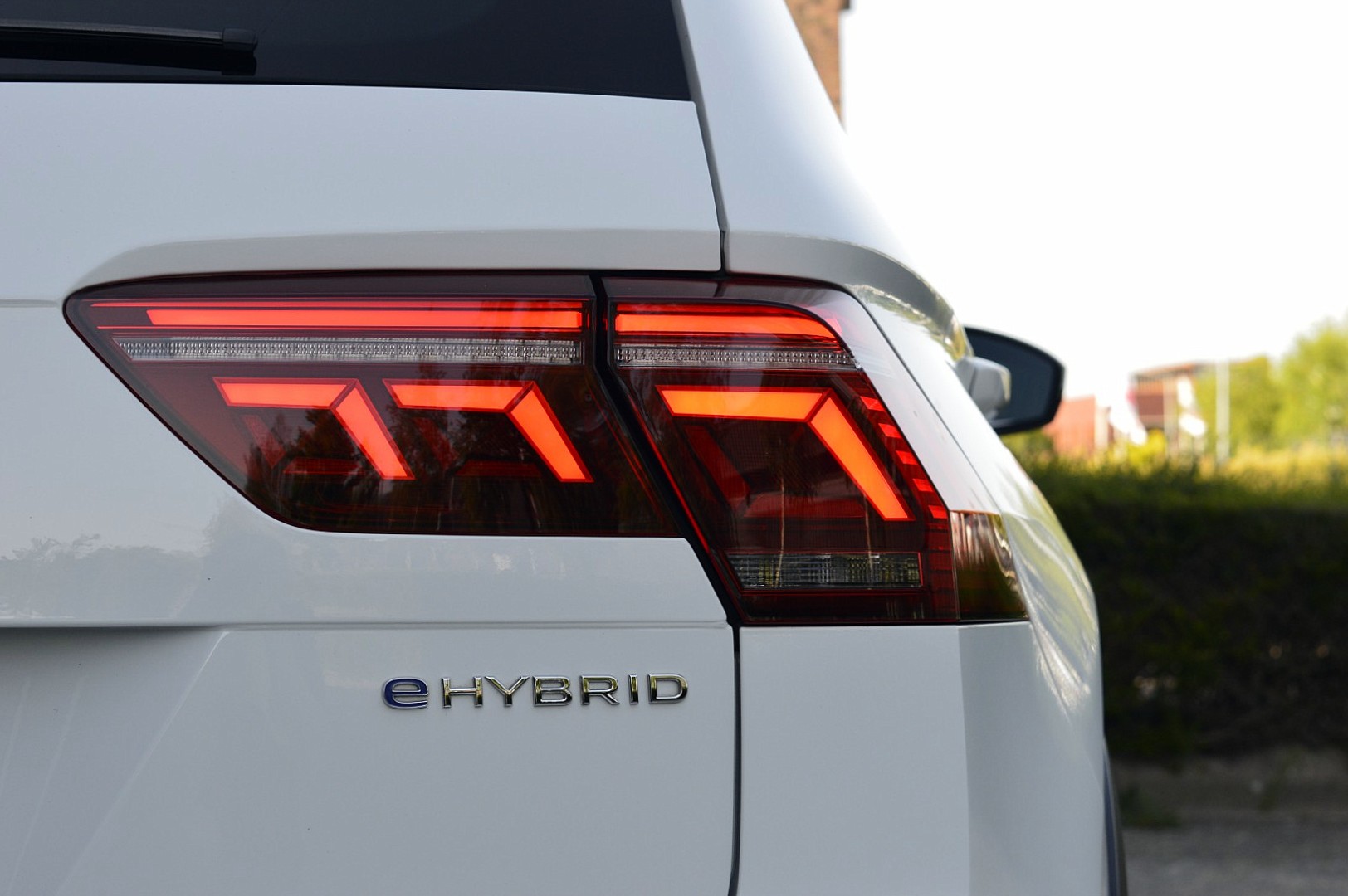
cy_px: 448
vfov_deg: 16.5
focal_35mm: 82
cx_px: 674
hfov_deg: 24.6
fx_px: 3087
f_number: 10
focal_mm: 55
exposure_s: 1/250
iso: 400
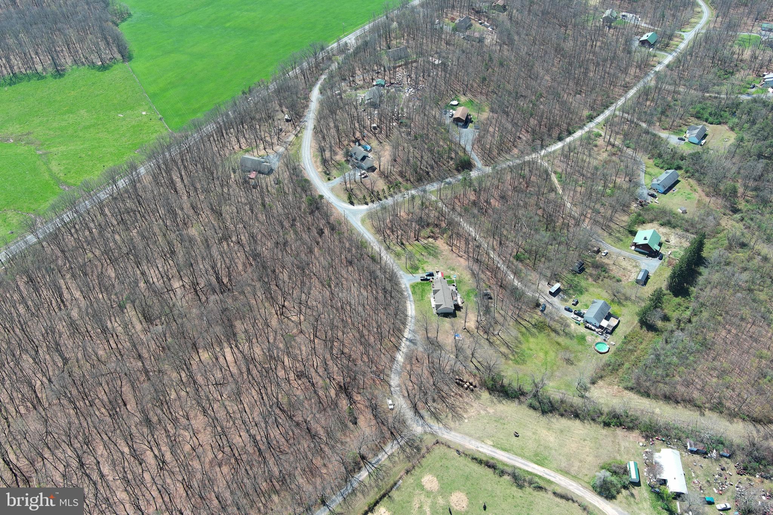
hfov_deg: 63.7
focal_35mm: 29
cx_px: 386
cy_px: 258
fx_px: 623
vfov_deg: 45.0
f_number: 2.8
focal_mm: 10.57
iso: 100
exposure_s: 1/485
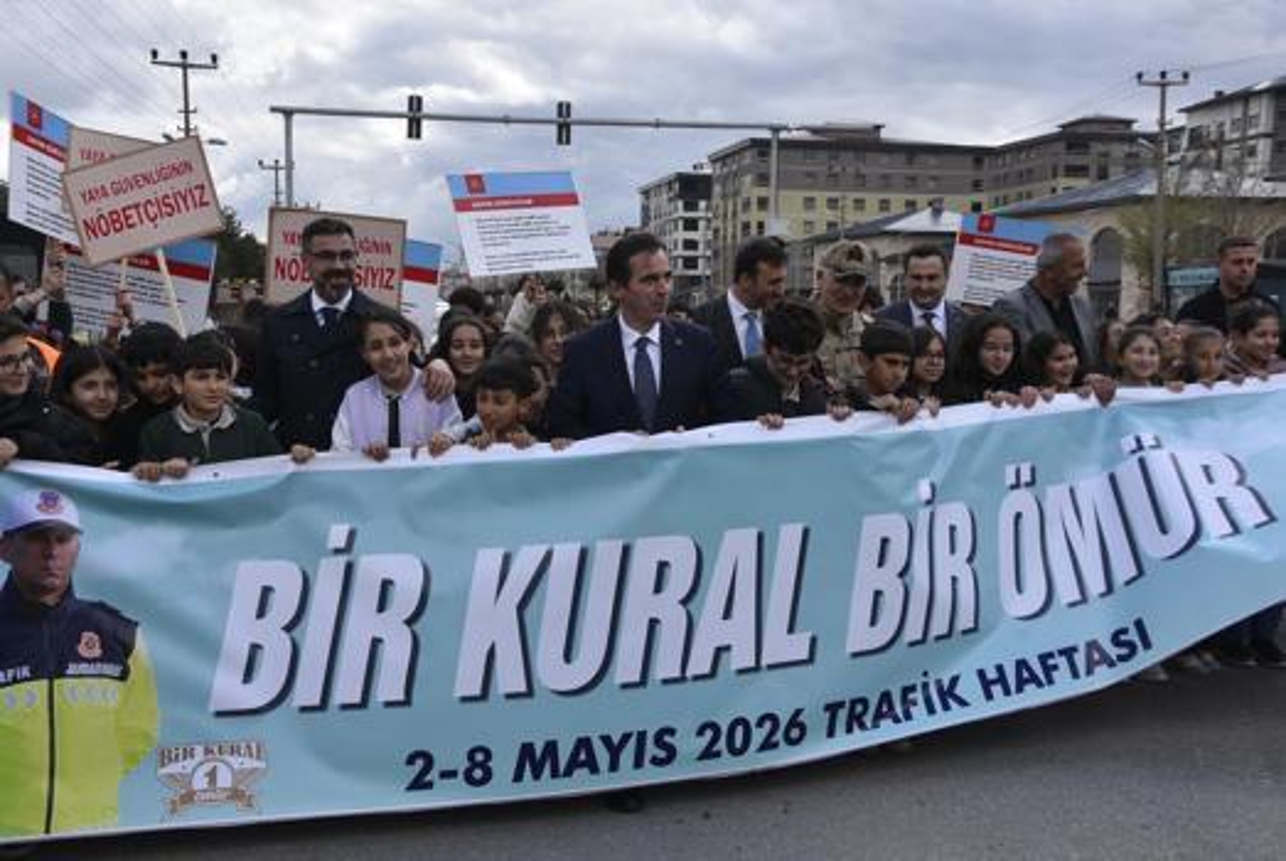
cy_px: 430
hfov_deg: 51.2
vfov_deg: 35.6
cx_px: 643
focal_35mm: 38
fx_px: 1341
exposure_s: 1/400
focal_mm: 25
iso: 250
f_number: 10
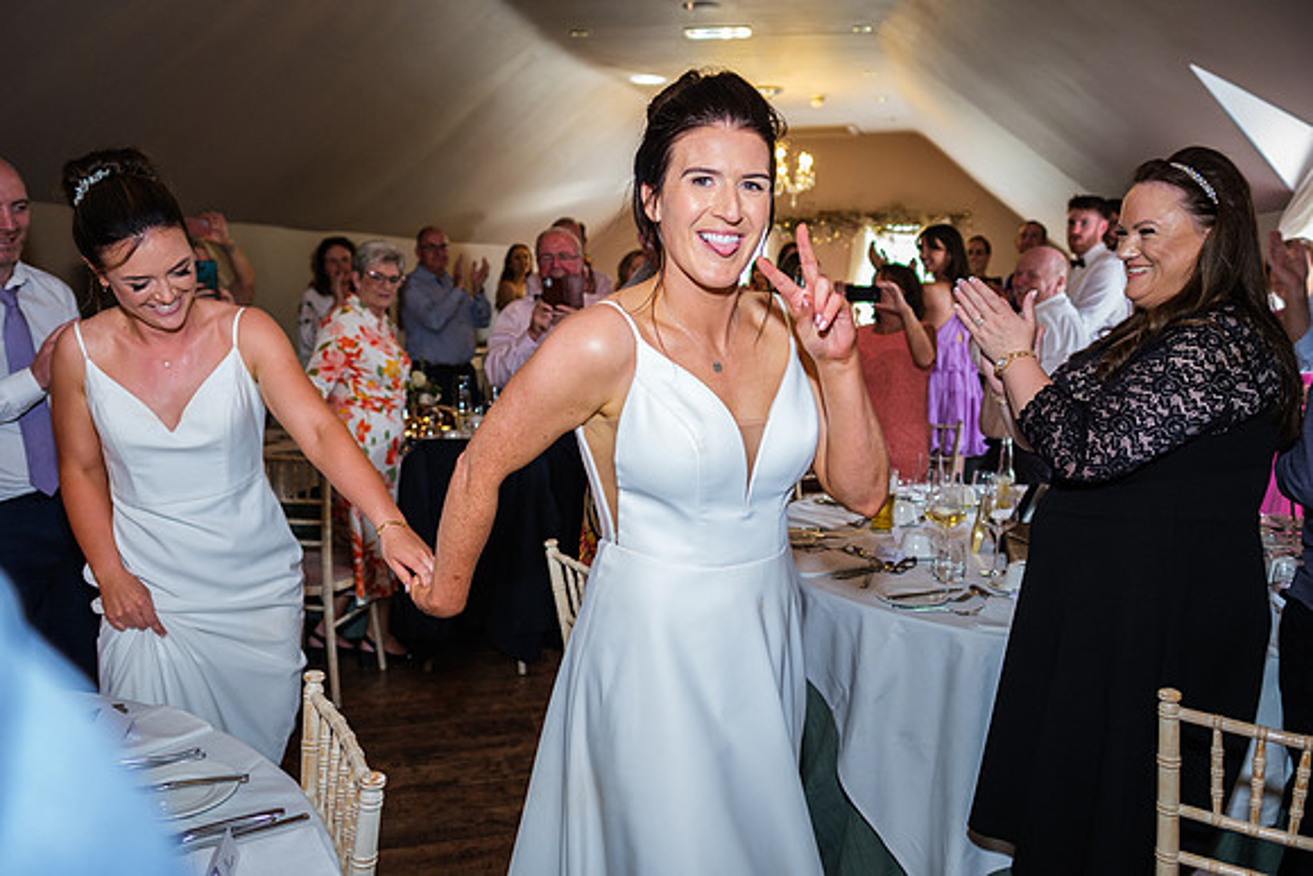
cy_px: 444
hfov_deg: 68.3
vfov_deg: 48.7
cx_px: 652
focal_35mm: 27
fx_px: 968
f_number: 2
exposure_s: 1/160
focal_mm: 16
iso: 1250
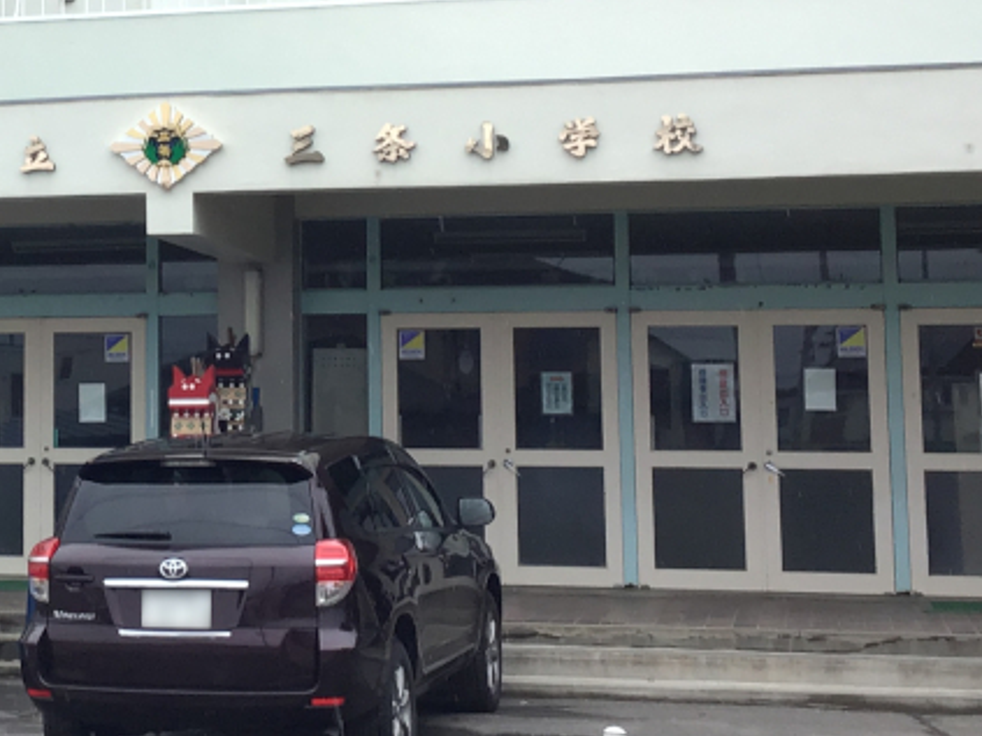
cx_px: 58
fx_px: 2496
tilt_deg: +6.2
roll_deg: -0.4
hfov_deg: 21.6
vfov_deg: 16.7
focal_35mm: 88
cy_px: 160
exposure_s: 1/219
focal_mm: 3.3
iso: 25
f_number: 2.4
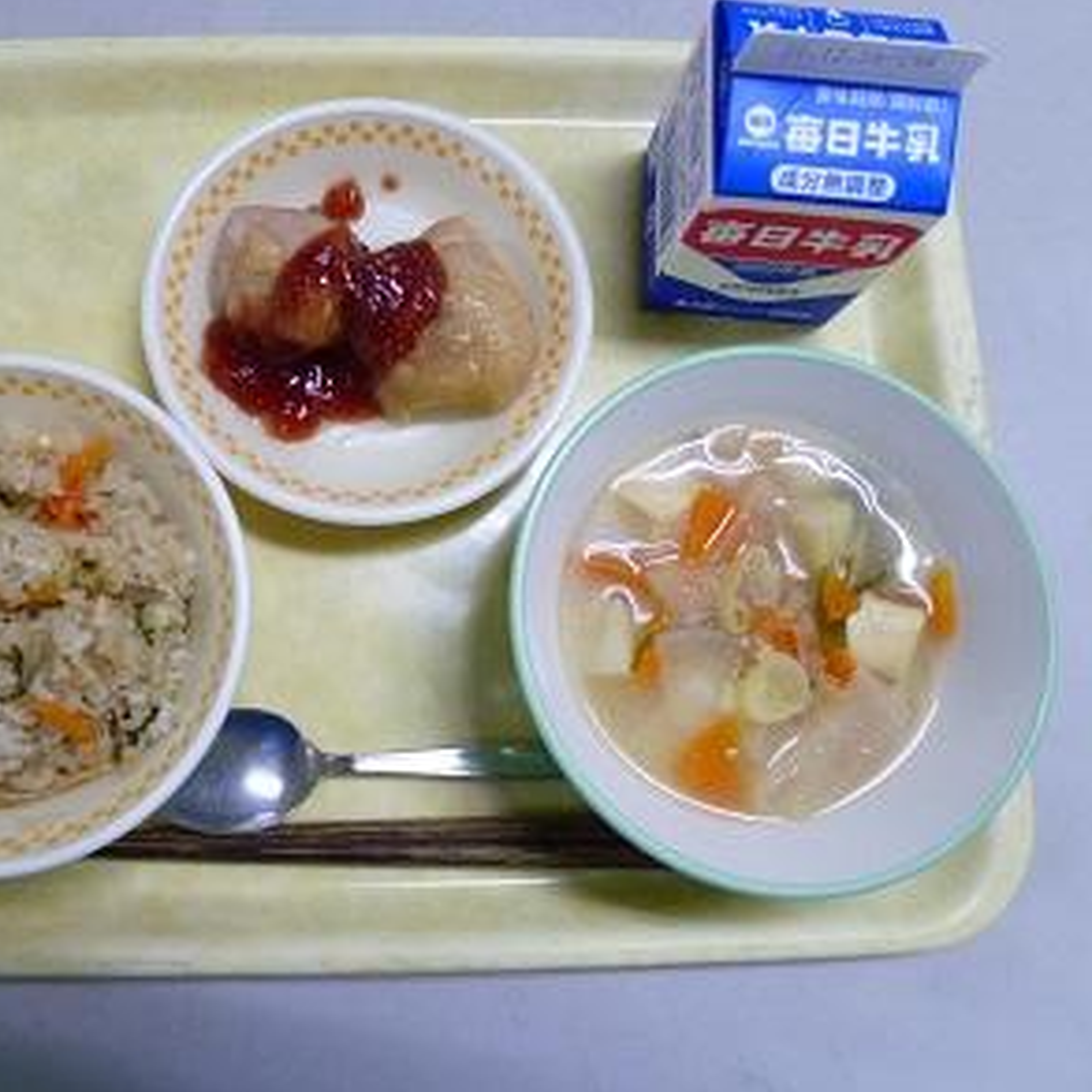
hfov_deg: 54.3
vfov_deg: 55.6
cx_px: 350
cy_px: 537
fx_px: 1035
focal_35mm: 29
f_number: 2.2
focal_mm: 4.3
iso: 250
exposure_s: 1/60
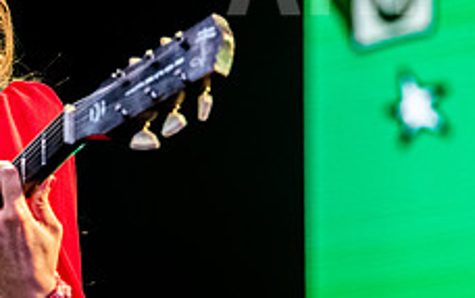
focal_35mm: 401
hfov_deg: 5.2
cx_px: -73
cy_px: 240
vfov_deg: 3.3
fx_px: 5196
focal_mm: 130
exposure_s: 1/640
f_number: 2.8
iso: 2500
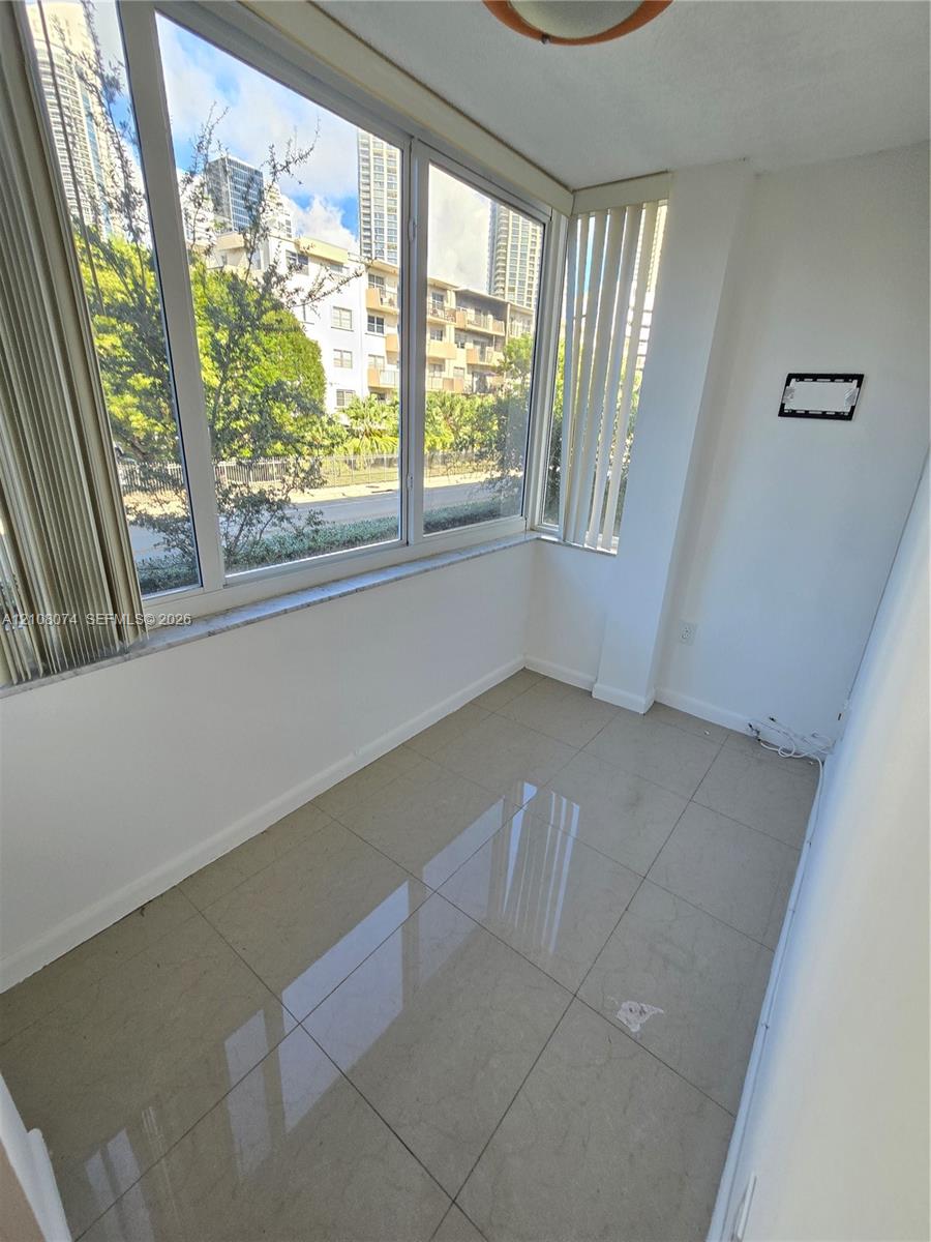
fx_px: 466
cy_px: 621
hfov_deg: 89.9
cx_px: 466
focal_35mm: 13
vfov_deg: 106.2
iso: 80
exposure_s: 1/120
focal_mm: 2.2
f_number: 2.2
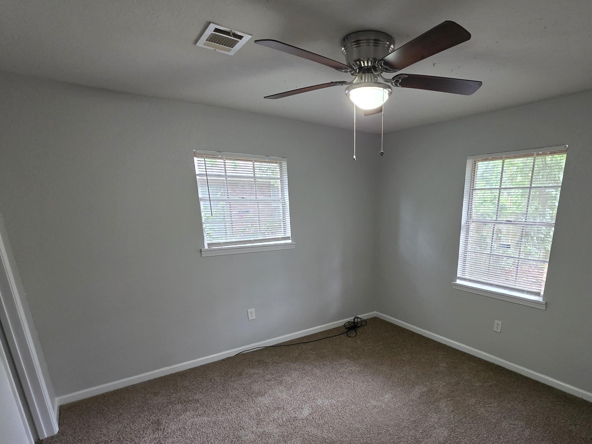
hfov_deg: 86.5
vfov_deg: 69.6
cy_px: 295
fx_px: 308
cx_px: 359
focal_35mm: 18
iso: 500
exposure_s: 1/60
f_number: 1.9
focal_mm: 2.2
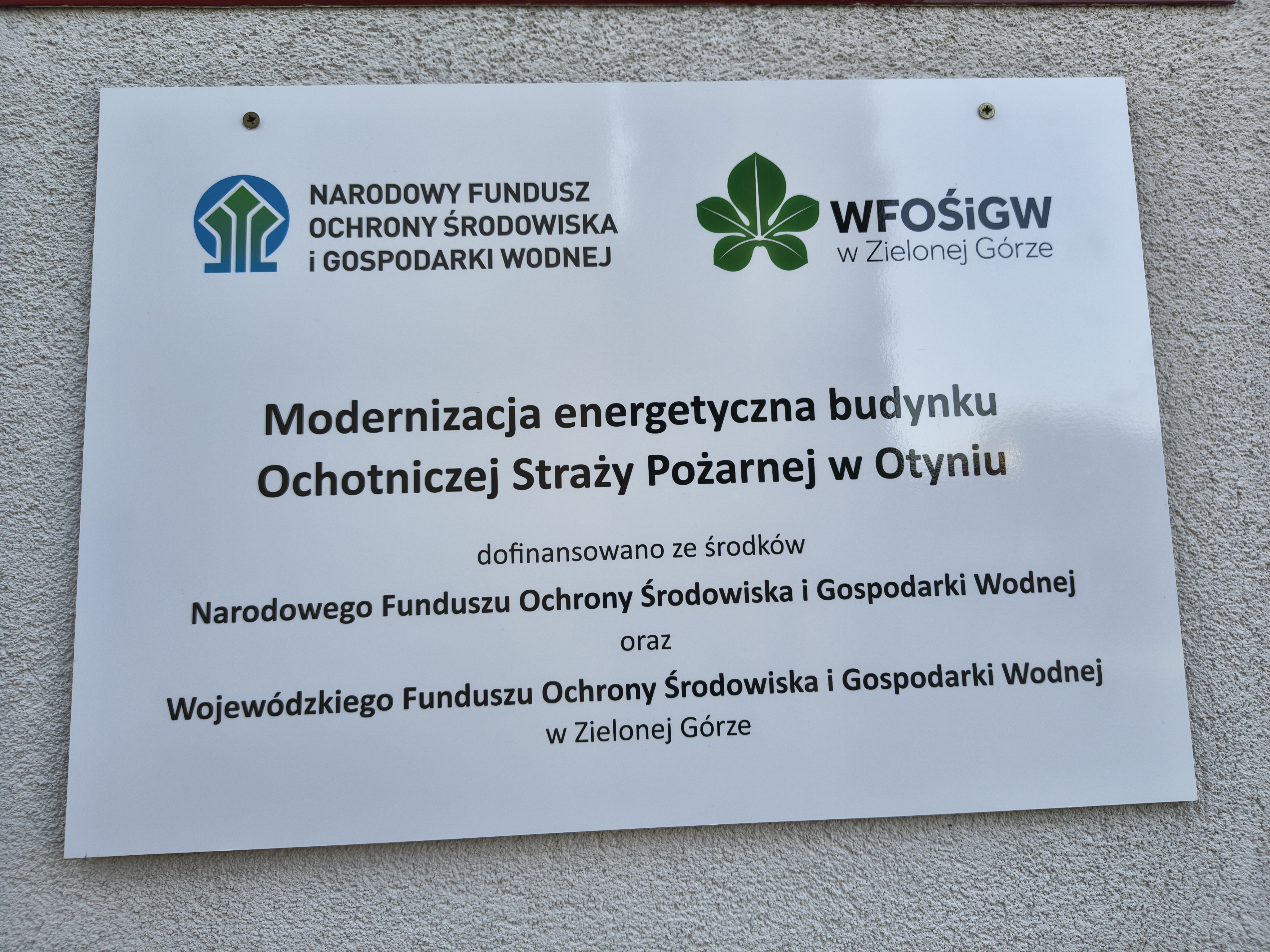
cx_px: 635
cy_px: 476
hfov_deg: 71.6
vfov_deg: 56.8
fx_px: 881
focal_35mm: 24
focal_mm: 5.56
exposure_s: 1/234
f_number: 1.8
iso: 100
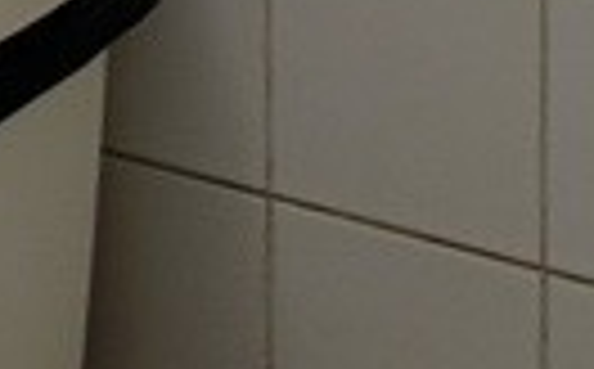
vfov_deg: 5.2
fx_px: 3458
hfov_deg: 9.8
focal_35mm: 214
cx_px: 306
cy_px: -1287
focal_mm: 4.3
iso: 64
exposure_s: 1/50
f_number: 2.4
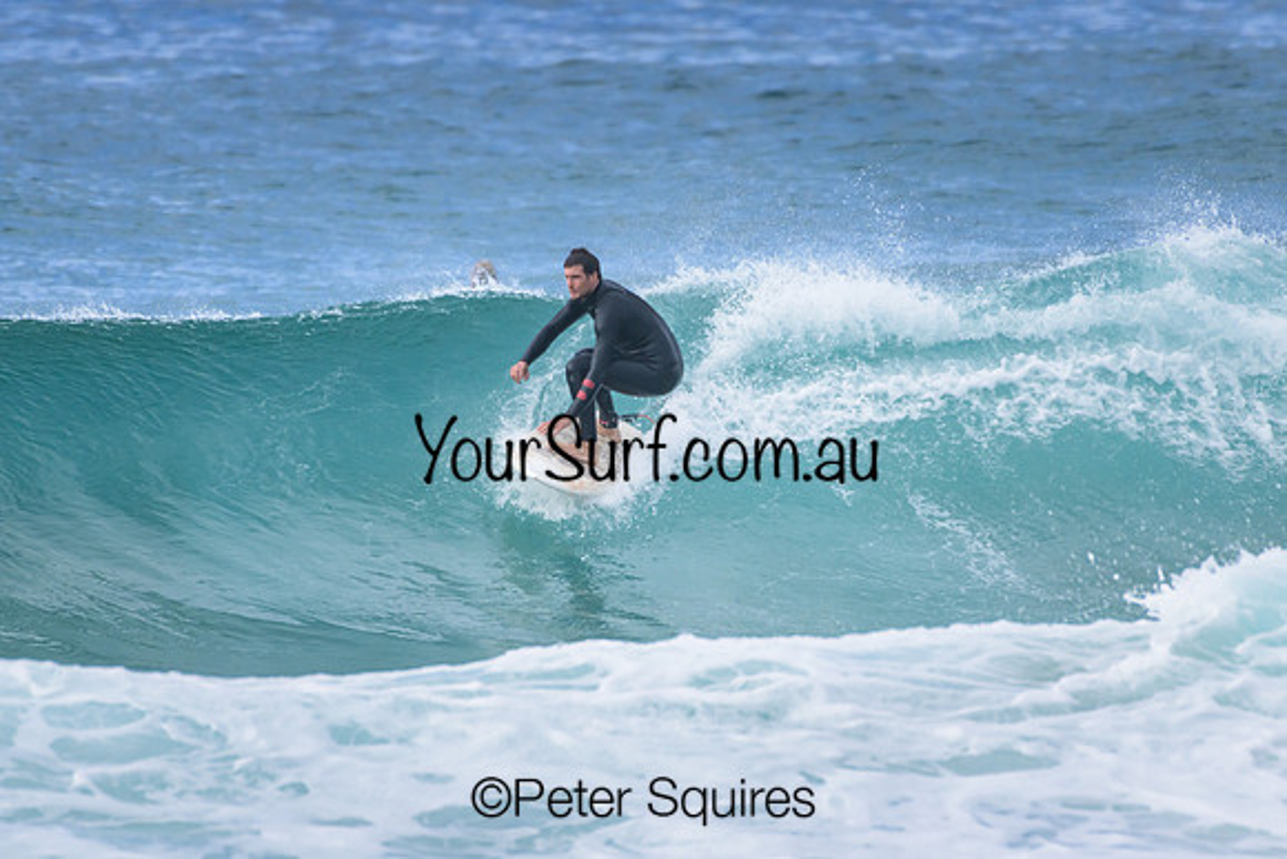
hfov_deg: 2.1
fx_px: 35757
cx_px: 644
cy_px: 430
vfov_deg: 1.4
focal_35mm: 1000
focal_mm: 1000
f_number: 11
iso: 1400
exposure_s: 1/2000
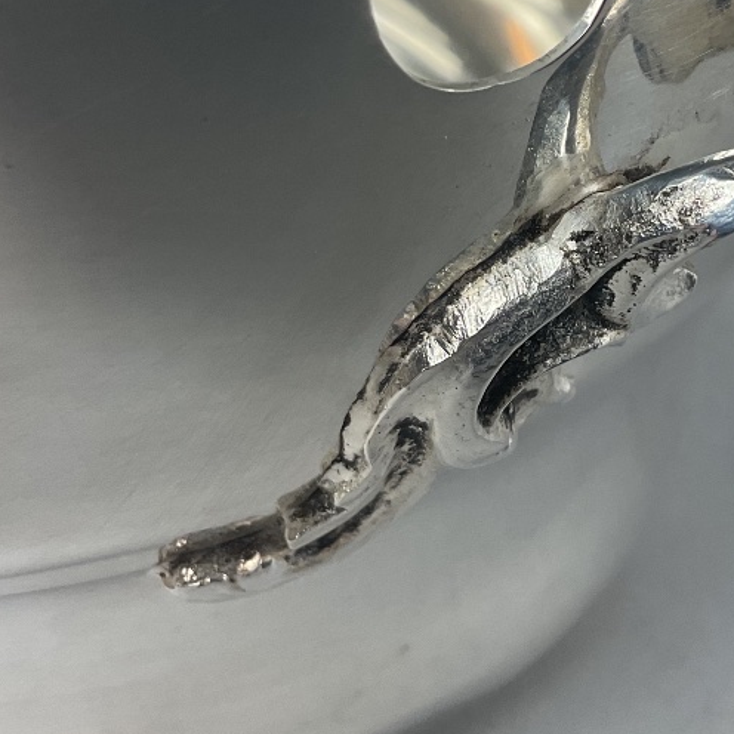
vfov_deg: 27.7
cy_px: 321
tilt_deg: -39.3
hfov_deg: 27.2
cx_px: 577
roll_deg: -1.3
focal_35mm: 62
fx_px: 1487
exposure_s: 1/100
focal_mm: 3
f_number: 1.8
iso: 40
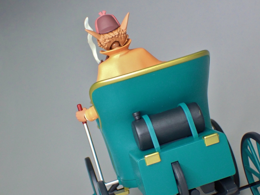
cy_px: 98
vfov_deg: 21.9
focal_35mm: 67
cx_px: 130
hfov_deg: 29.0
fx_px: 503
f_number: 3.8
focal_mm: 11.88
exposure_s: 1/60
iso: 1000
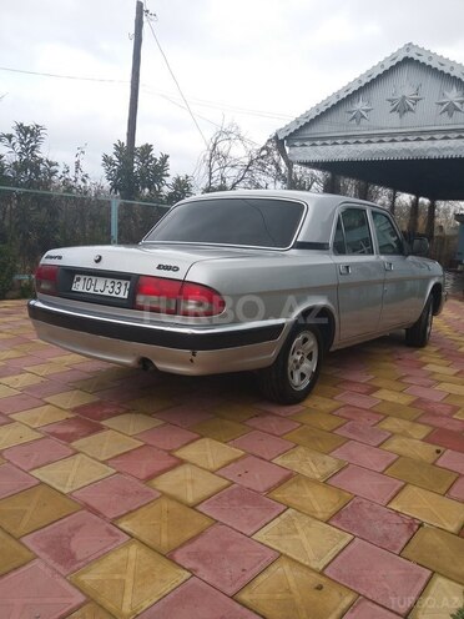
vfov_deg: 65.3
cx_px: 232
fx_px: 483
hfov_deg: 51.4
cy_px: 310
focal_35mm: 27
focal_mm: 3.7
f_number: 1.9
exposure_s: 1/262
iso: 40
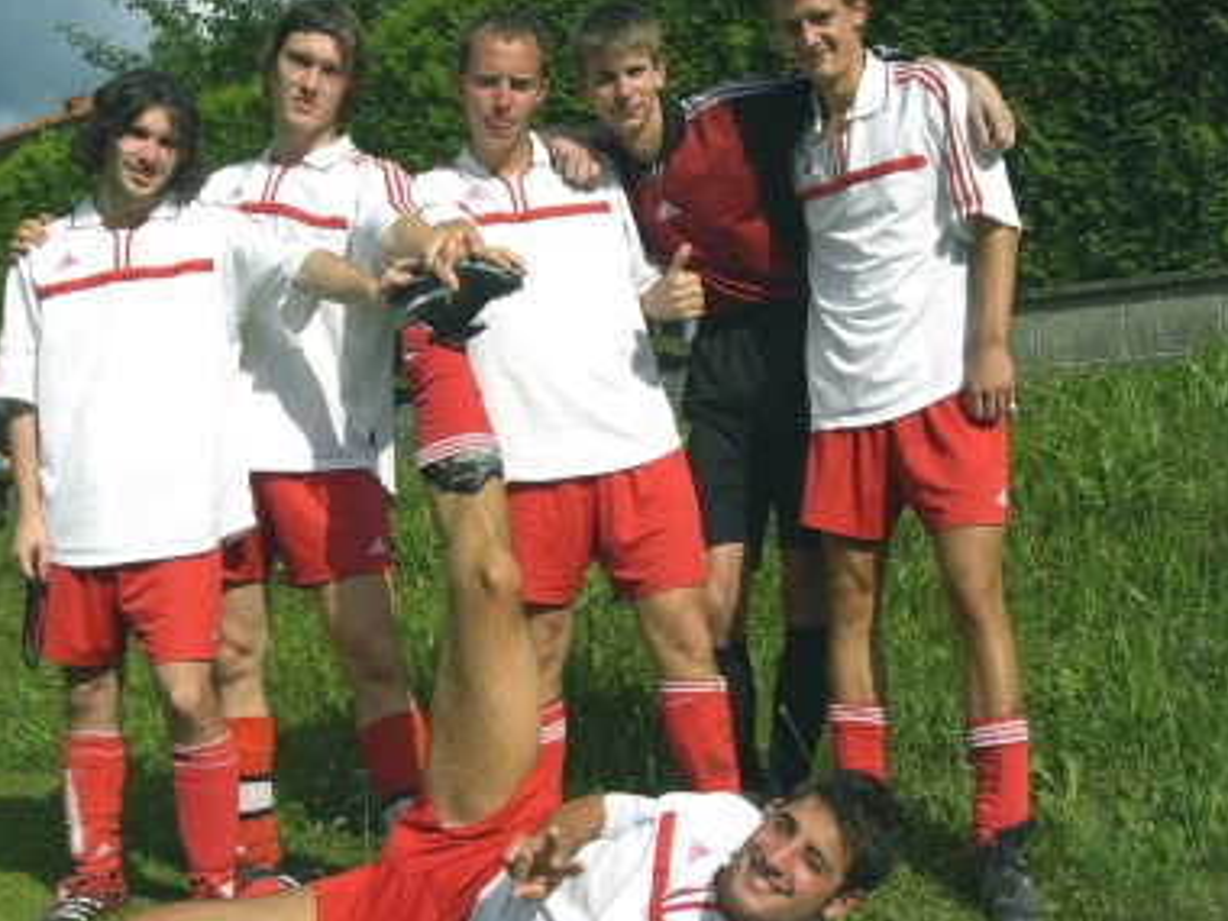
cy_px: 524
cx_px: 588
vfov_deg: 30.2
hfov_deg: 39.6
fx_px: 1703
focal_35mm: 48
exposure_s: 1/1250
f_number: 4.4
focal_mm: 6.3
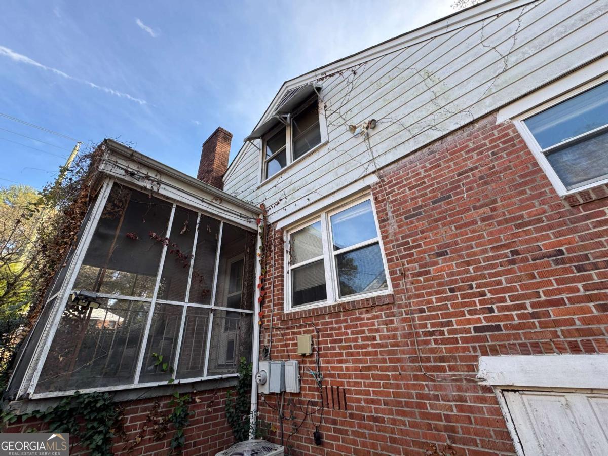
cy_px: 228
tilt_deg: +26.8
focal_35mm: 14
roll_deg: +2.3
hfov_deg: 102.1
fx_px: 246
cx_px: 304
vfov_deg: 85.7
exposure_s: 1/202
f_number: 2.2
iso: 40
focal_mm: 2.22
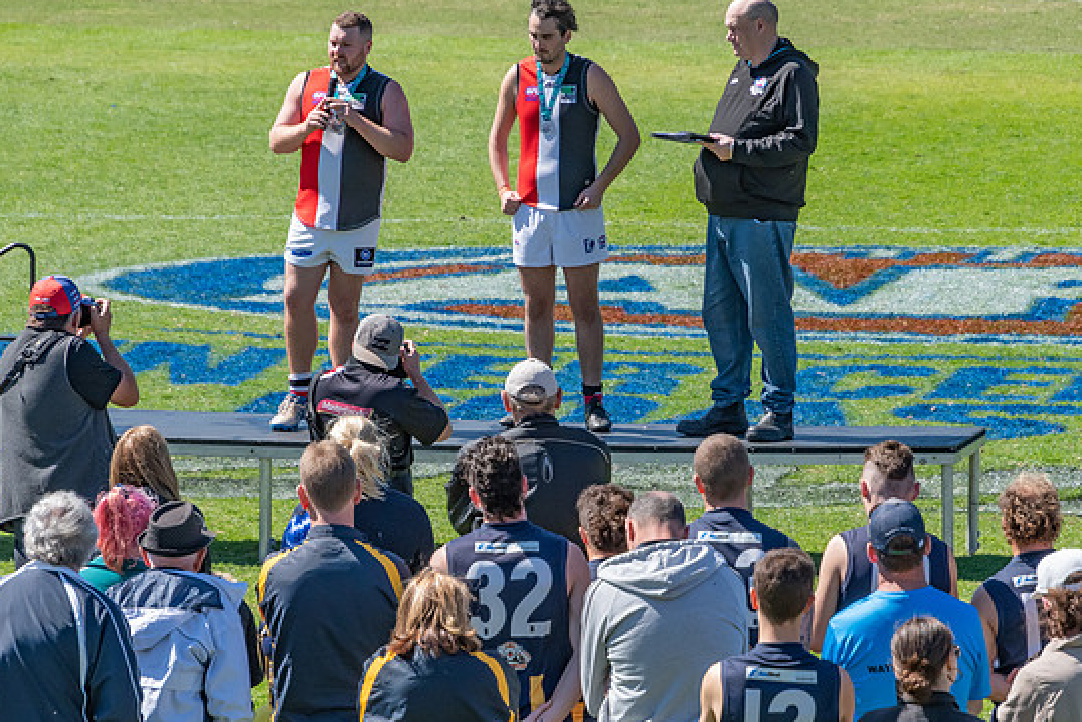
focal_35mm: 374
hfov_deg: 5.5
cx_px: 559
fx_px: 11243
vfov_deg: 3.7
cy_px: 363
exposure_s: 1/1250
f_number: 8
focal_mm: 220
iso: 800
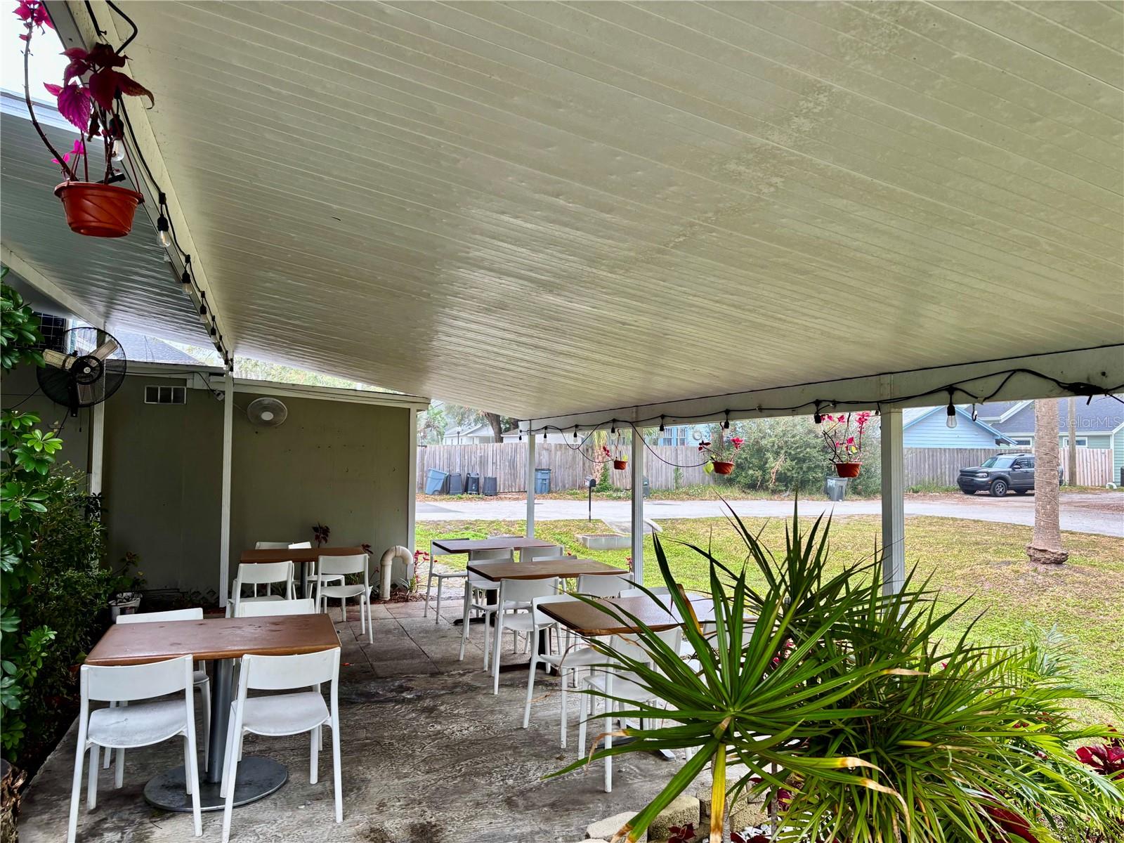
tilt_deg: +1.4
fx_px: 844
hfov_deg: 67.3
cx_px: 562
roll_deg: -0.2
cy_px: 422
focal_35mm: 26
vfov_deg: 53.1
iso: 50
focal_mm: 5.96
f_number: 1.6
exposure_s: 1/121
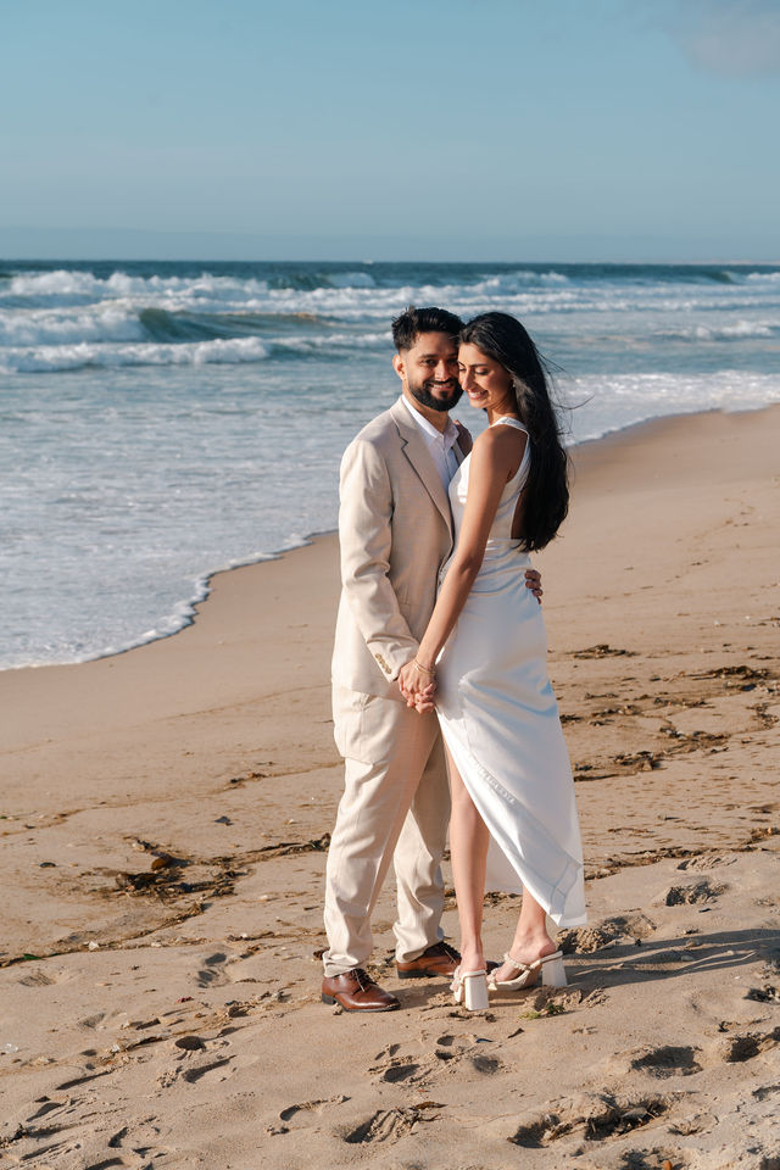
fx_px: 2275
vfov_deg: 28.8
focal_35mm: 70
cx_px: 390
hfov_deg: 19.5
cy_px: 585
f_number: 7.1
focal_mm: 70
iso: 50
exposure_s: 1/250
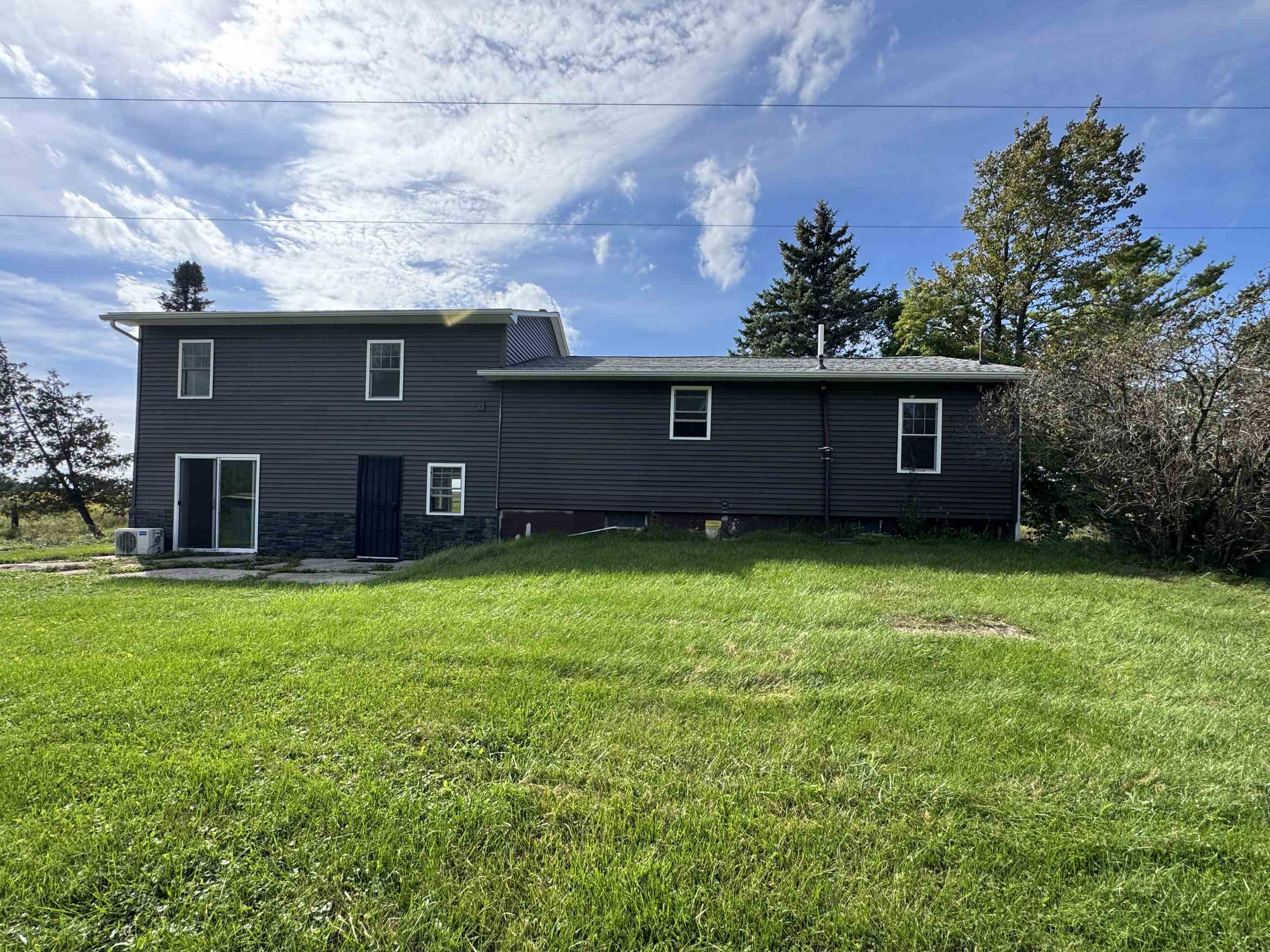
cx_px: 627
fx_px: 550
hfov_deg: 98.2
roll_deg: +0.7
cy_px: 504
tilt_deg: +4.1
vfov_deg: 81.7
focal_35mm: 15
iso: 40
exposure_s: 1/687
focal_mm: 2.22
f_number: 2.2
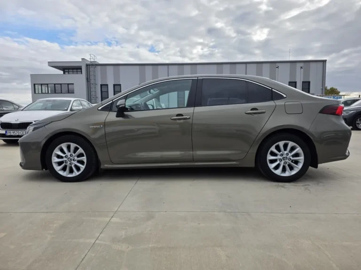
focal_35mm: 23
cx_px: 180
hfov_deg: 73.9
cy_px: 135
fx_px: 240
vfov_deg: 58.9
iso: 80
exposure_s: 1/5296
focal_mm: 6.25
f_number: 1.7
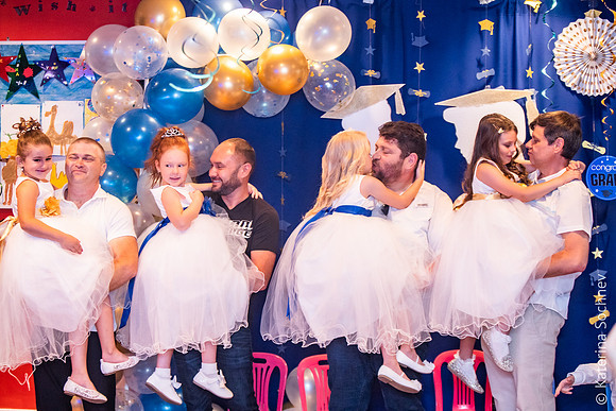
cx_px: 312
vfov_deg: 19.1
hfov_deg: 28.3
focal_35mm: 71
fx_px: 1220
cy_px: 202
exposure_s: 1/200
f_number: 2.8
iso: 3200
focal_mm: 70
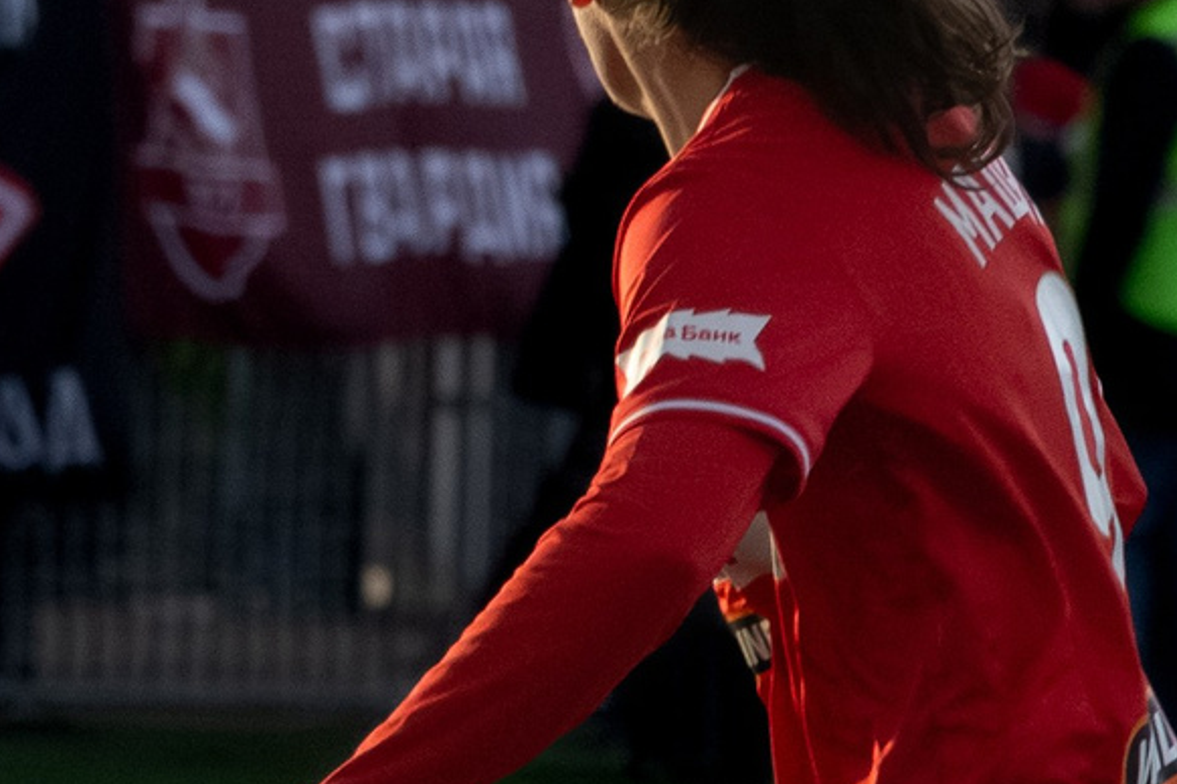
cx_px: -1331
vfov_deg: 0.8
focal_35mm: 1773
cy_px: -33
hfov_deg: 1.2
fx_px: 57963
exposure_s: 1/800
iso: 640
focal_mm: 200
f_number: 7.1
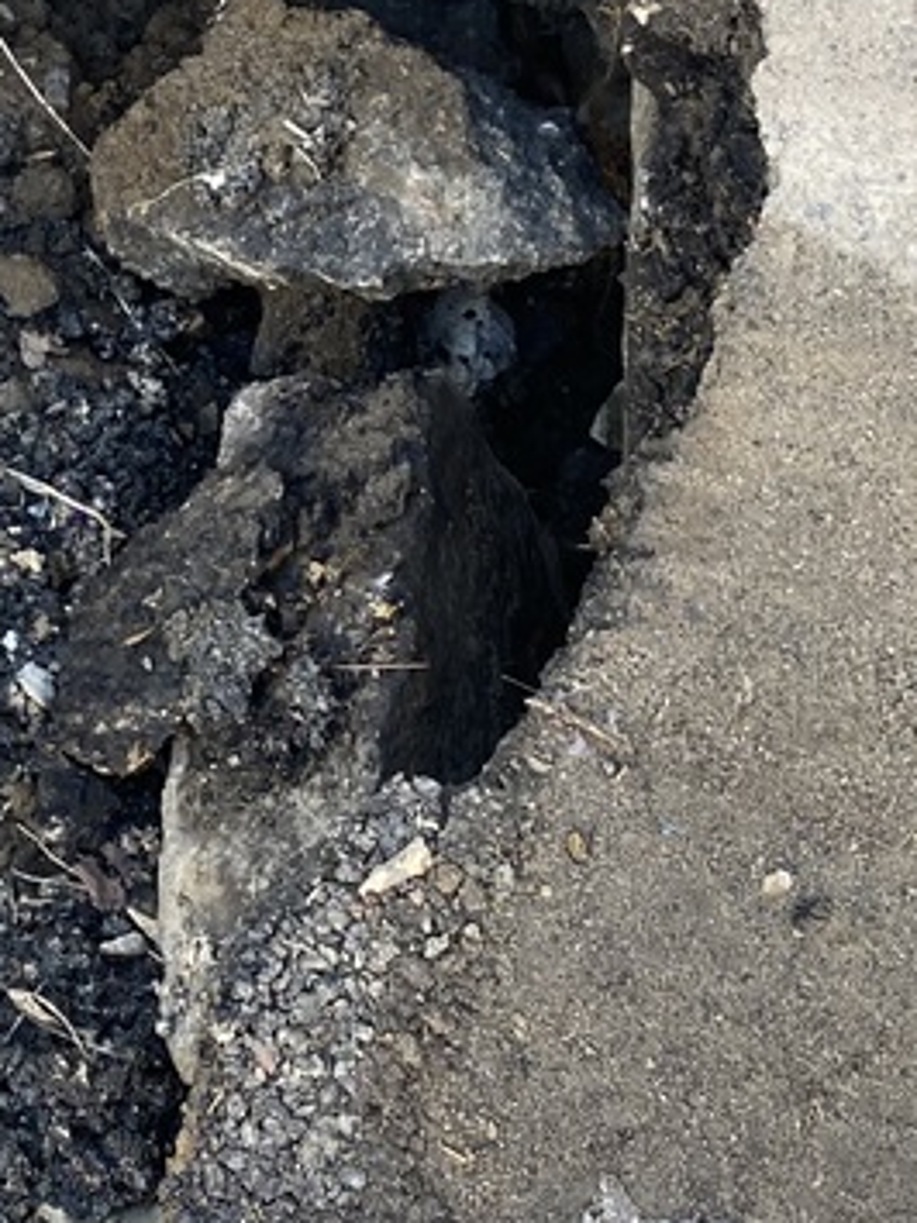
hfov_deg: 16.6
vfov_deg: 21.9
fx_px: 3110
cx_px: 114
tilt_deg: -73.4
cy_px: 176
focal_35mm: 88
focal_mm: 4.25
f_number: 1.8
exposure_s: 1/121
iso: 64
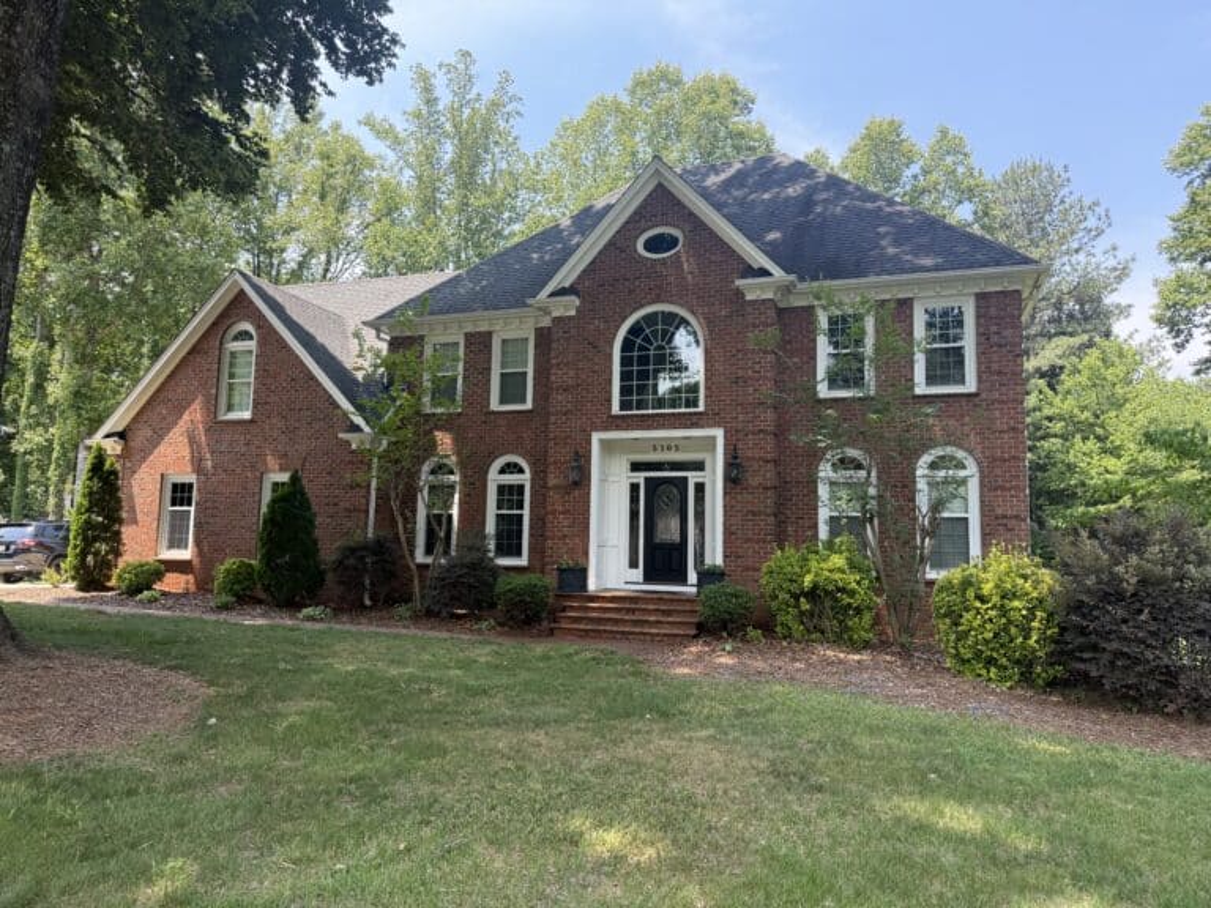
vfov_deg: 56.8
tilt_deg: +7.1
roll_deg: -1.2
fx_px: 840
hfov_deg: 71.6
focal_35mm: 24
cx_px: 606
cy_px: 454
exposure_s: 1/849
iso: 100
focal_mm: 6.76
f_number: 1.78
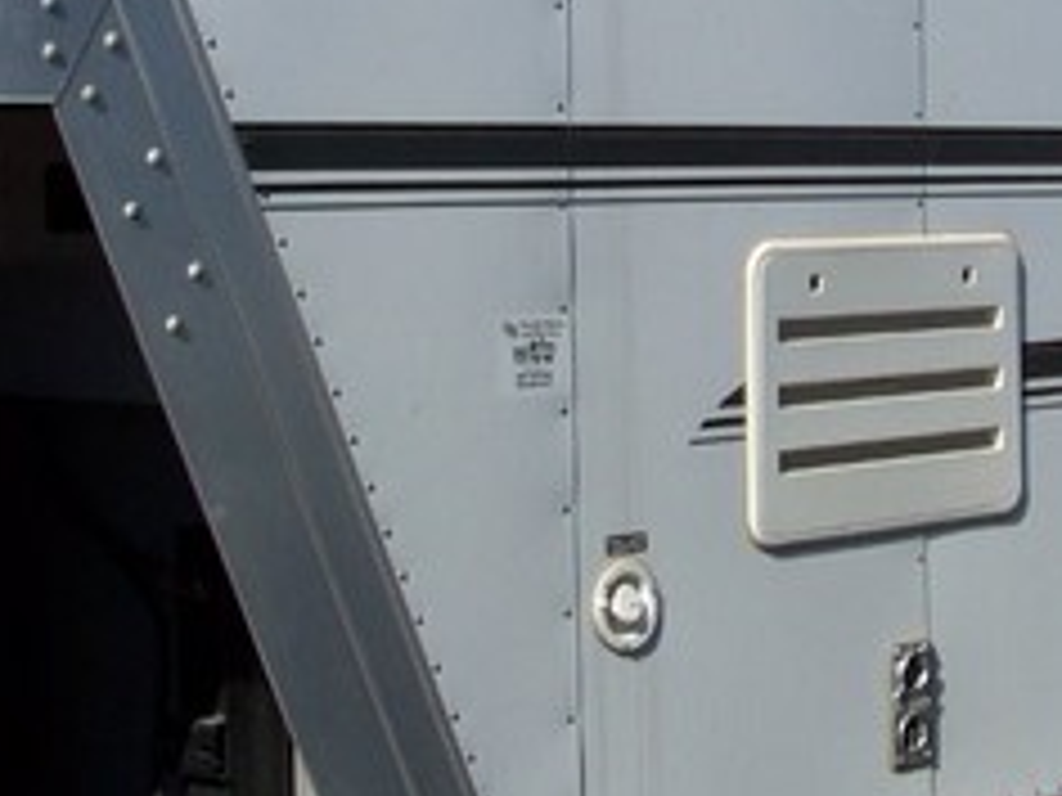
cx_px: 828
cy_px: 223
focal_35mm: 107
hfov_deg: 18.2
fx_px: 3283
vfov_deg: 13.8
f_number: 4
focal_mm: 5.85
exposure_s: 1/800
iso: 72
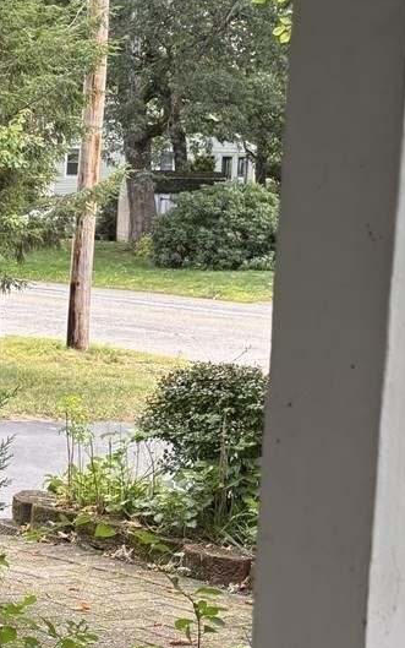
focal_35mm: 80
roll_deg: -4.4
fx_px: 1412
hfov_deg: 15.6
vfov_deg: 25.7
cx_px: -100
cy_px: 428
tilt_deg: -11.8
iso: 40
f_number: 1.6
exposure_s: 1/160
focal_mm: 5.96
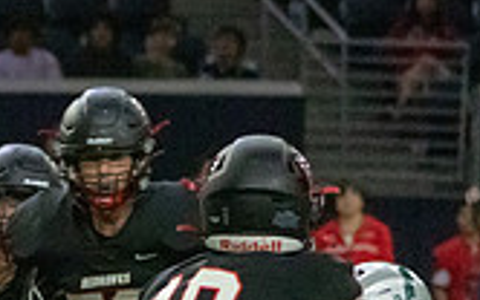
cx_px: -485
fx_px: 9988
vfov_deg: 1.7
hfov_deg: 2.7
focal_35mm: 763
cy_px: 548
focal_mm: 162
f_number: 5
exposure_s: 1/1250
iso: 12800
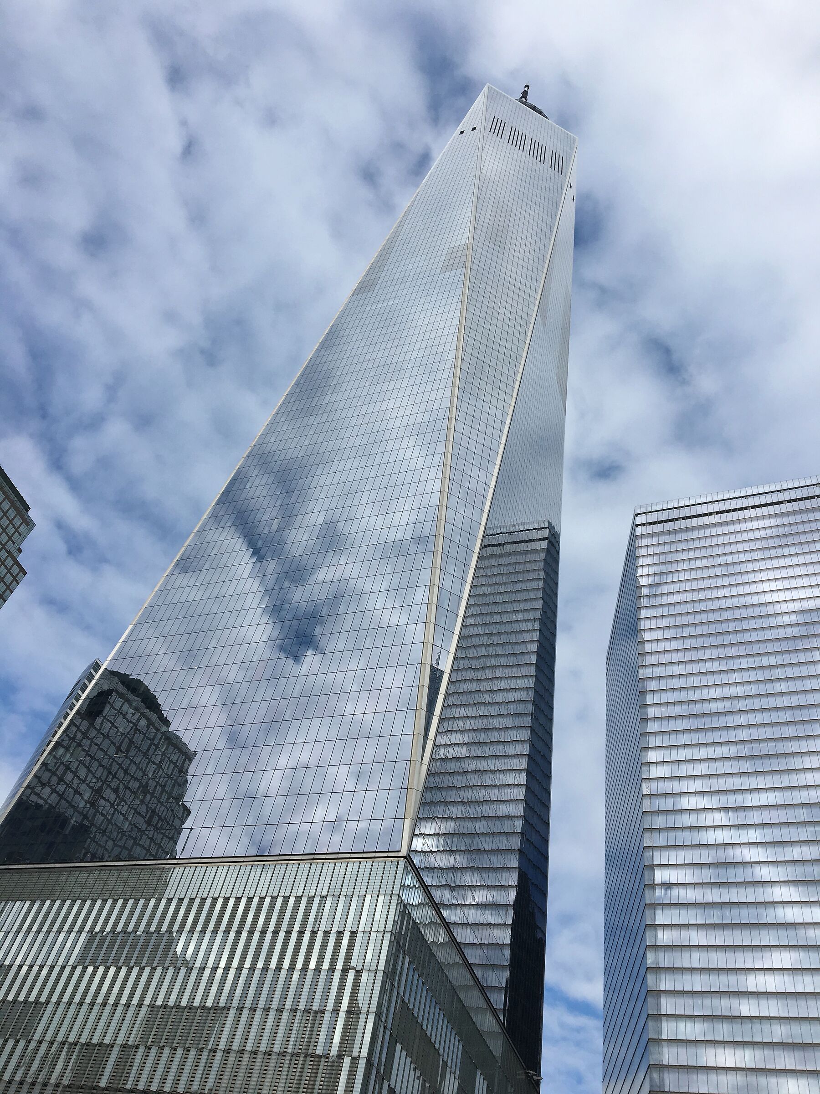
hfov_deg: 48.2
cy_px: 547
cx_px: 410
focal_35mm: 29
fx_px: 916
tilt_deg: +50.0
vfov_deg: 61.7
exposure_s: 1/1972
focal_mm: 4.15
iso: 25
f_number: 2.2
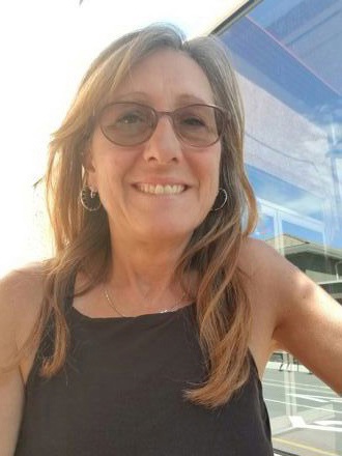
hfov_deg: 54.9
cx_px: 171
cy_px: 228
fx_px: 329
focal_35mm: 25
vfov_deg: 69.4
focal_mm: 2.95
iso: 40
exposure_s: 1/156
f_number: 1.7
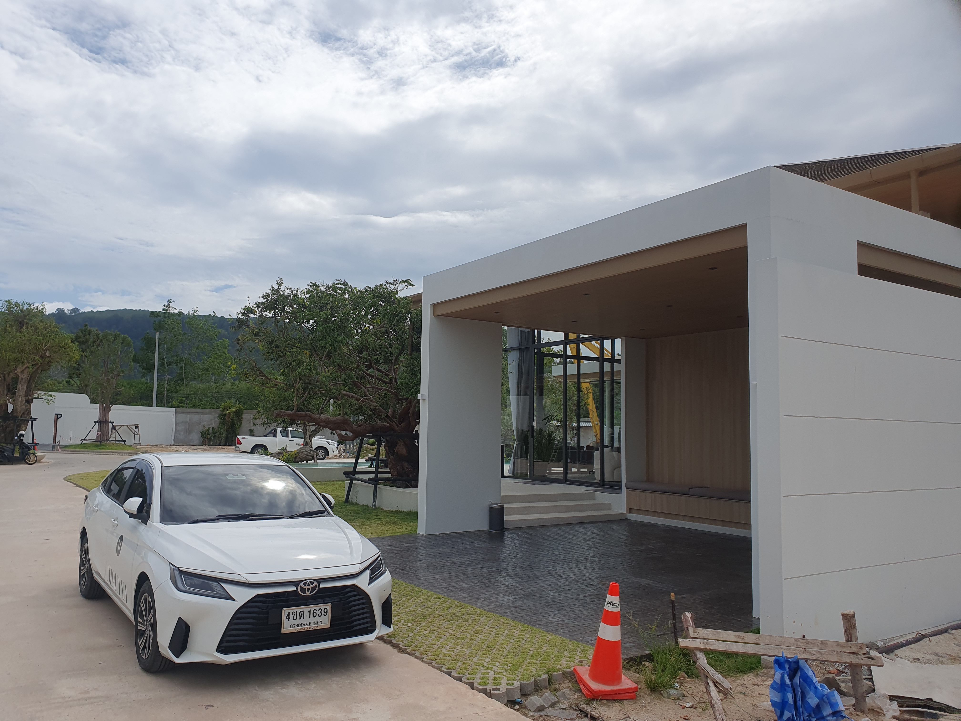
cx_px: 480
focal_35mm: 26
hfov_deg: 67.3
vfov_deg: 53.1
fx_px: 722
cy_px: 360
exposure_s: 1/4192
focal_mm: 4.32
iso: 50
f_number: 2.4
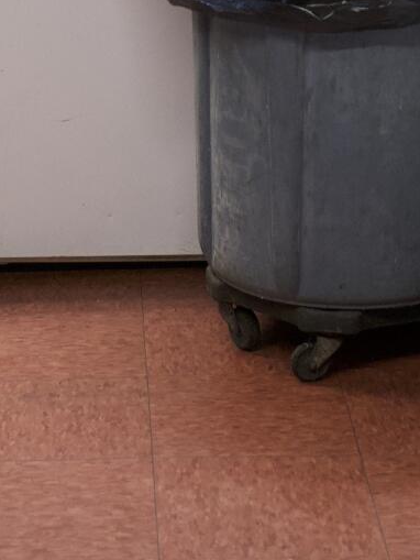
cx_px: 185
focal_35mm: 132
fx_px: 2135
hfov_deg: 11.2
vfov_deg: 13.9
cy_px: -311
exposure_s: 1/400
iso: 3600
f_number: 3.5
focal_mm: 35
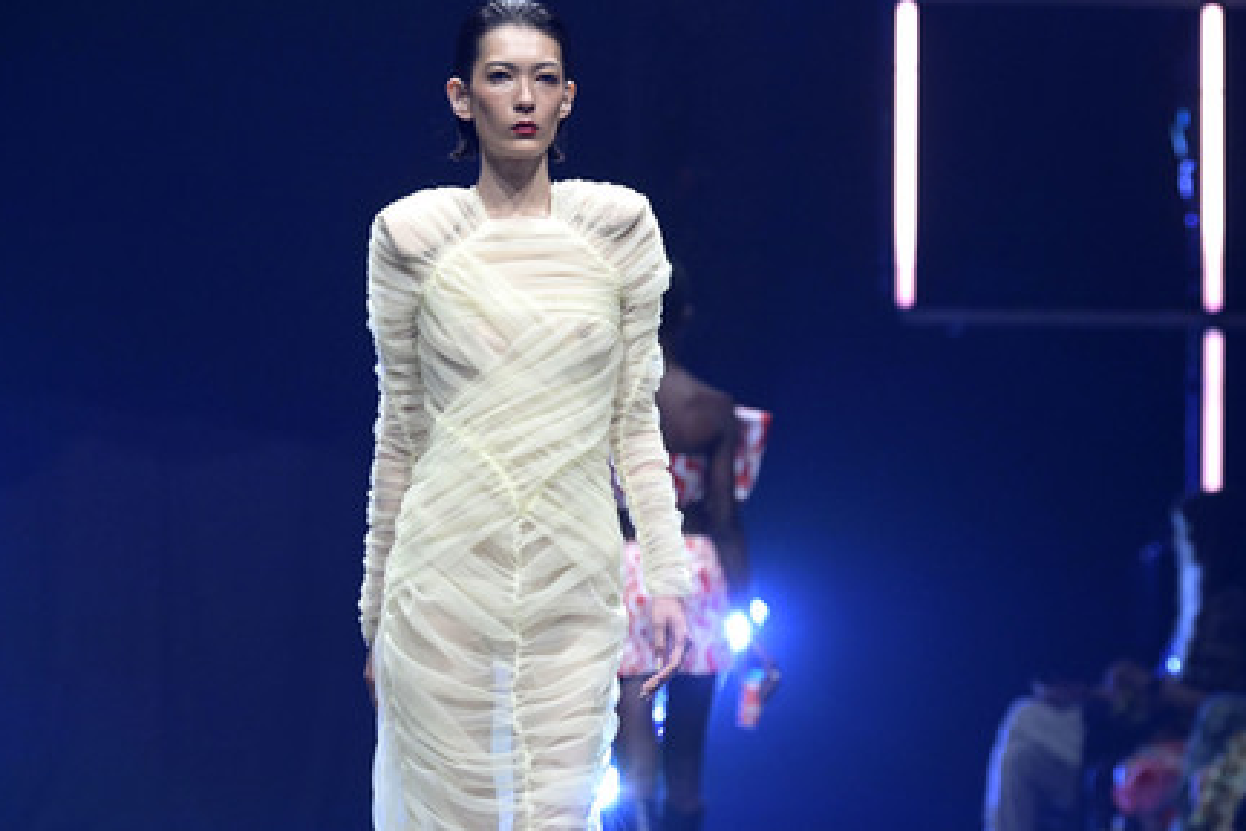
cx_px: 633
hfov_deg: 9.4
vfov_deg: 6.3
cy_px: 401
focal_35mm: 219
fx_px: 7579
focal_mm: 210
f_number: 5.6
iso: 8000
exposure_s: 1/500
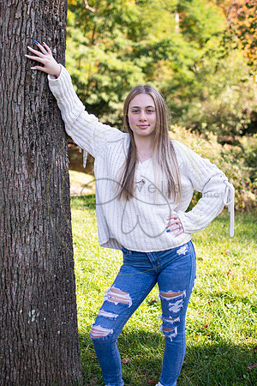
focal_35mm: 52
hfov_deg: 26.0
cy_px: 193
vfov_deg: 38.2
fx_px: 557
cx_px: 128
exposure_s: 1/250
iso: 100
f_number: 2.8
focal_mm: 35
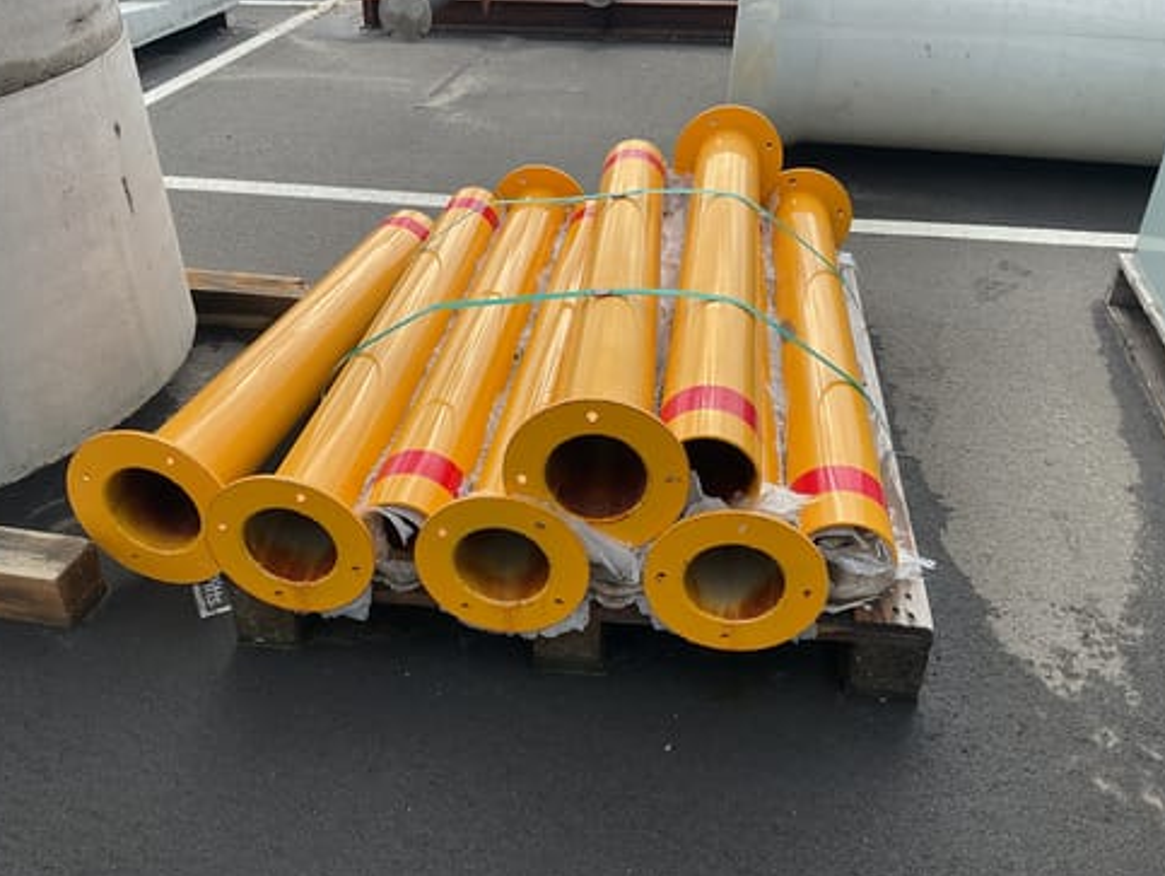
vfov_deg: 46.9
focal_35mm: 30
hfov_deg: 59.9
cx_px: 569
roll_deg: +2.7
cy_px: 433
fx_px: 1010
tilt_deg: -31.9
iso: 16
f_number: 1.8
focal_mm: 3
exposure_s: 1/1168
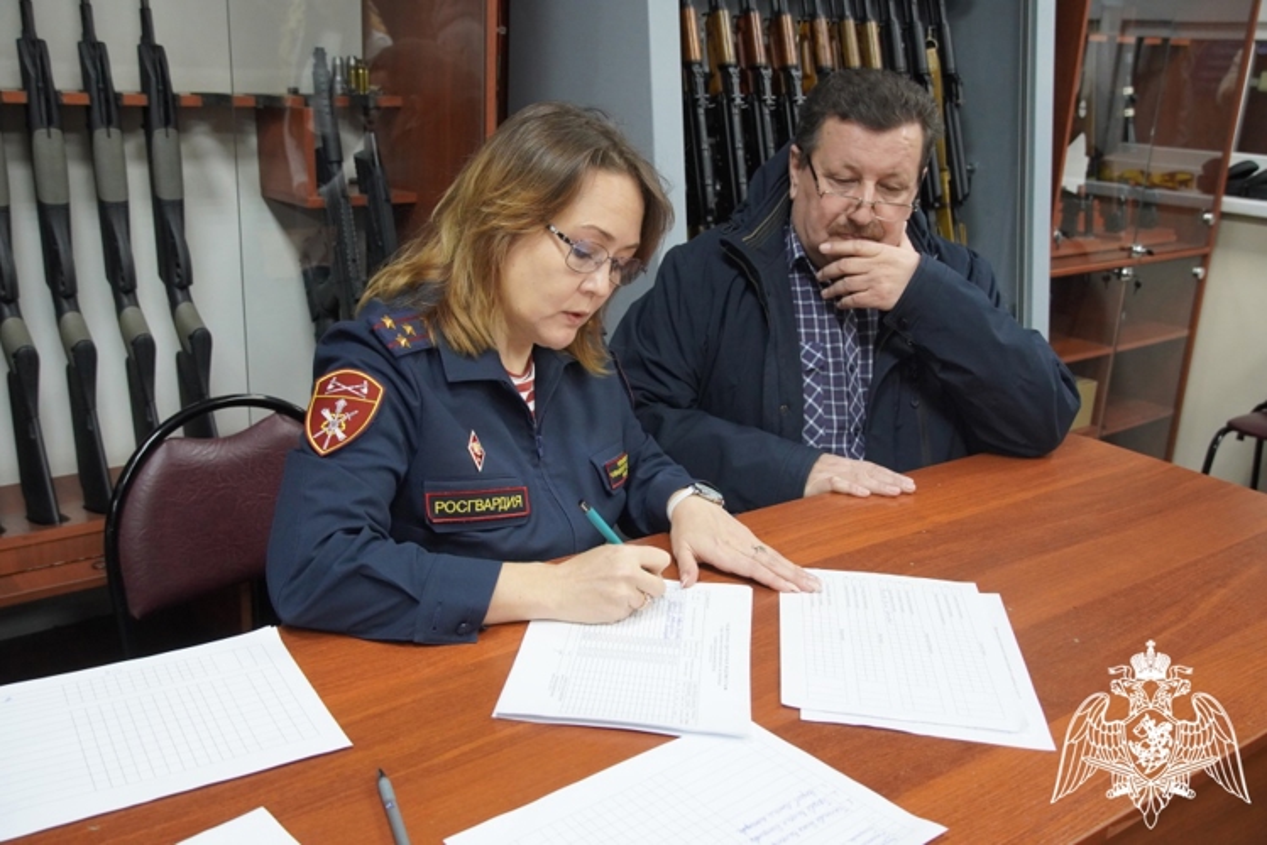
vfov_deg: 38.4
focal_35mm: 34
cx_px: 634
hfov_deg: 55.1
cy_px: 422
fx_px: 1215
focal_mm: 23
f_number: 4
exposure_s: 1/160
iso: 2000
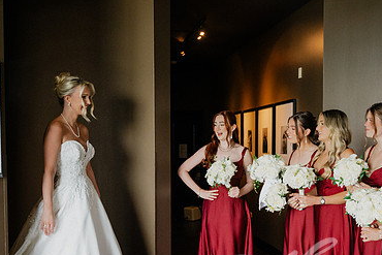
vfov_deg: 26.3
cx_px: 278
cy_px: 179
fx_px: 541
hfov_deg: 38.1
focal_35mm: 51
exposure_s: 1/250
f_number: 2.8
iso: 1250
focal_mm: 32.5
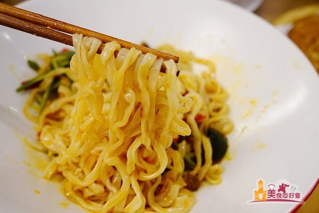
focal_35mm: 44
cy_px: 106
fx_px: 385
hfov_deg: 45.0
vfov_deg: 30.8
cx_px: 160
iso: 3200
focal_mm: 29
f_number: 4.5
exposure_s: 1/80
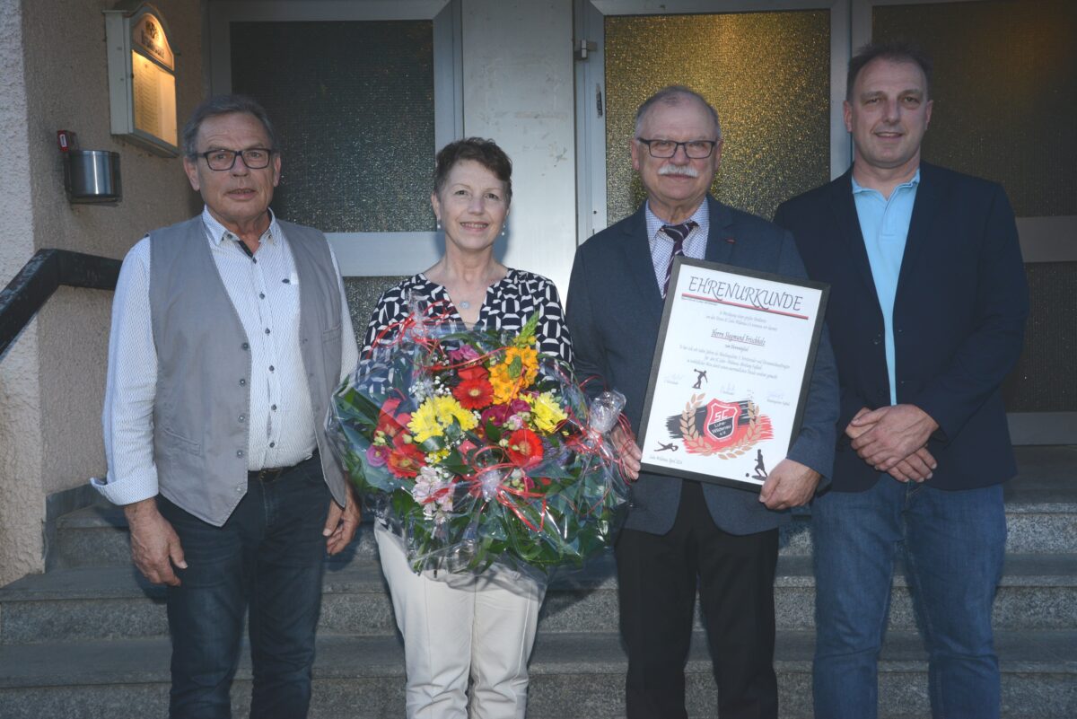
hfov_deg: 50.7
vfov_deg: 35.1
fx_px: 1137
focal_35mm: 38
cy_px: 360
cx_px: 538
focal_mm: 38
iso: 1000
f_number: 7.1
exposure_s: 1/60
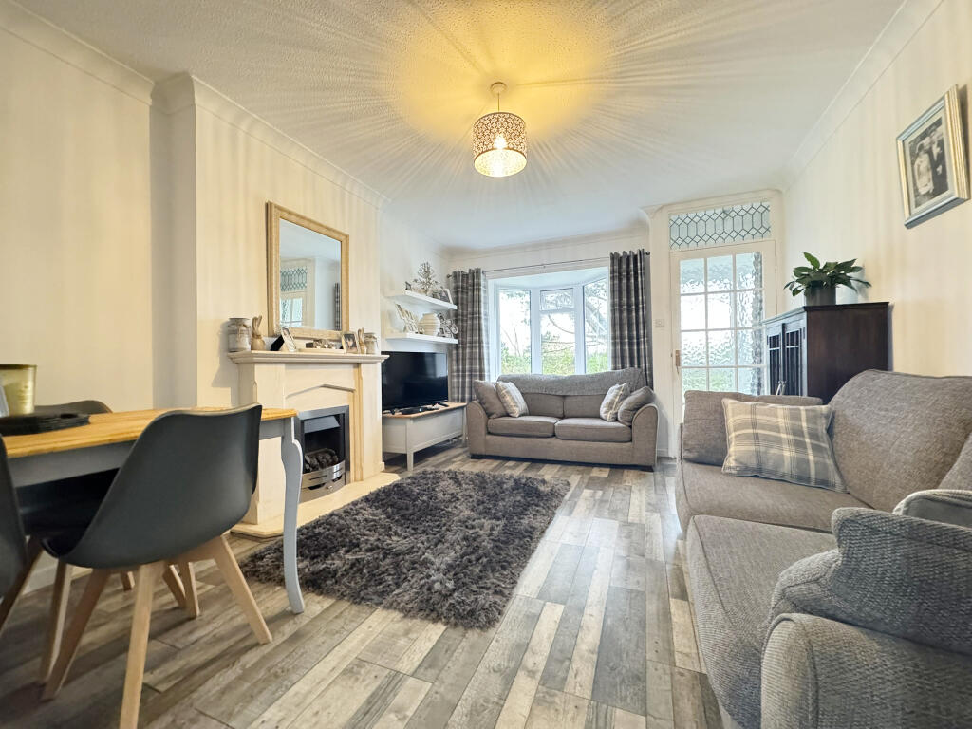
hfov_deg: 102.1
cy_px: 364
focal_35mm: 14
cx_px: 486
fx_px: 393
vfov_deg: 85.7
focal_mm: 2.2
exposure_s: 1/50
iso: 1250
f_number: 2.2
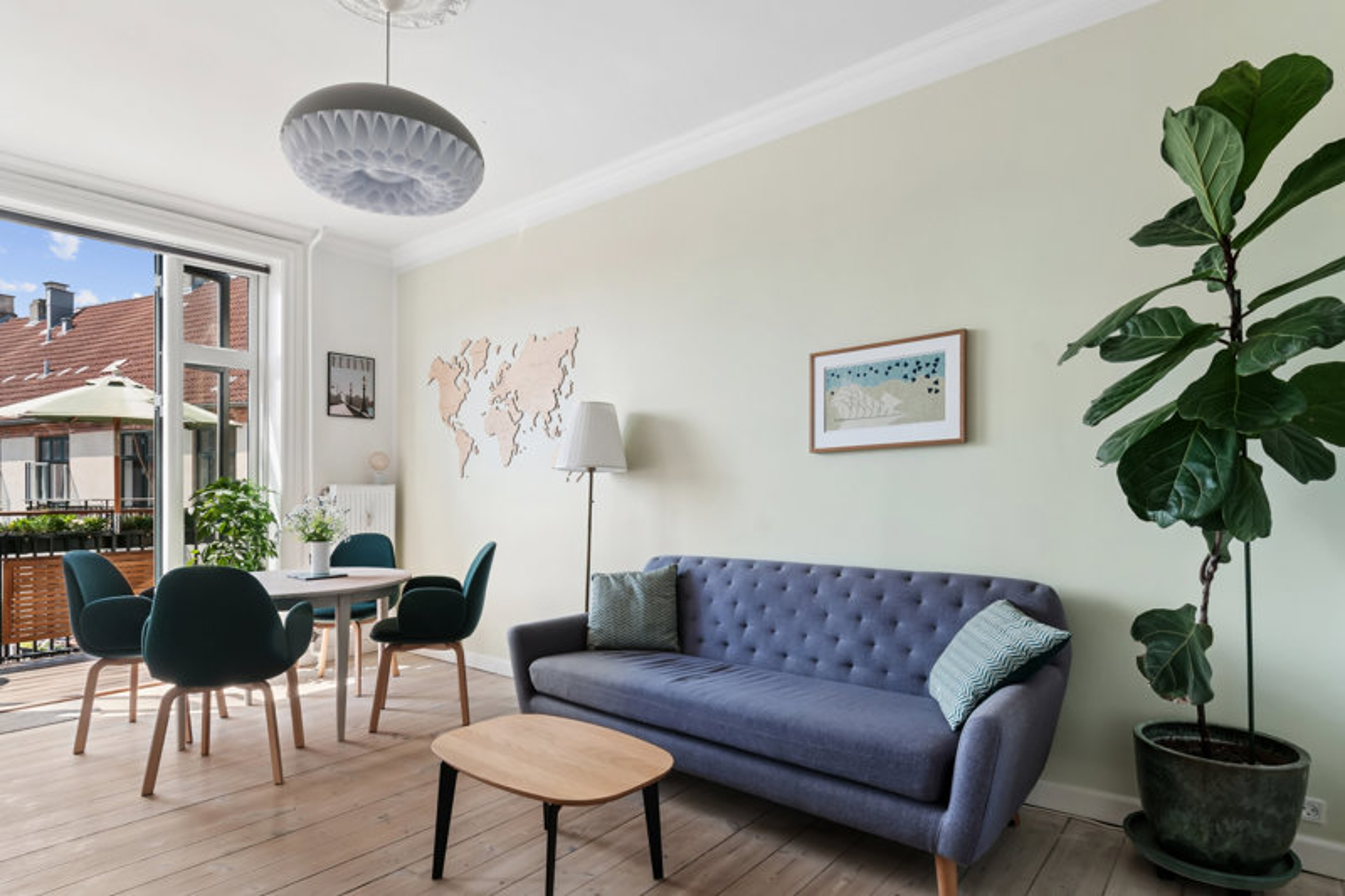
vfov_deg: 67.4
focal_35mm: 18
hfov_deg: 90.0
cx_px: 672
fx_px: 672
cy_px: 448
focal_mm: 12
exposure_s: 1/20
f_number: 10
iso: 200
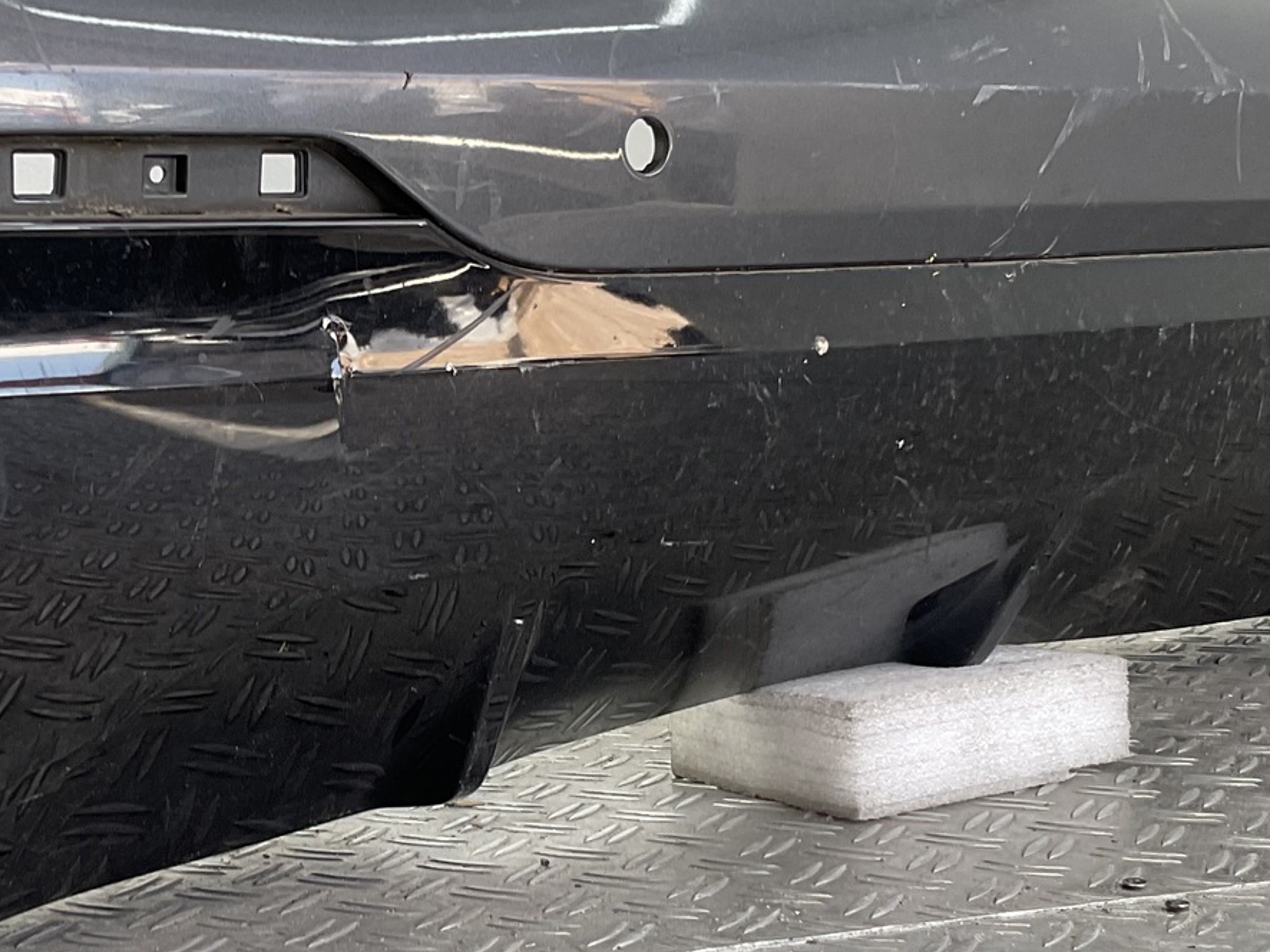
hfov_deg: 29.2
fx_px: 2421
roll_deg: +2.1
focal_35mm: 66
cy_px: 500
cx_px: 421
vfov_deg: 22.2
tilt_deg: -5.3
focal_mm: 3
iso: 32
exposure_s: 1/120
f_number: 1.8
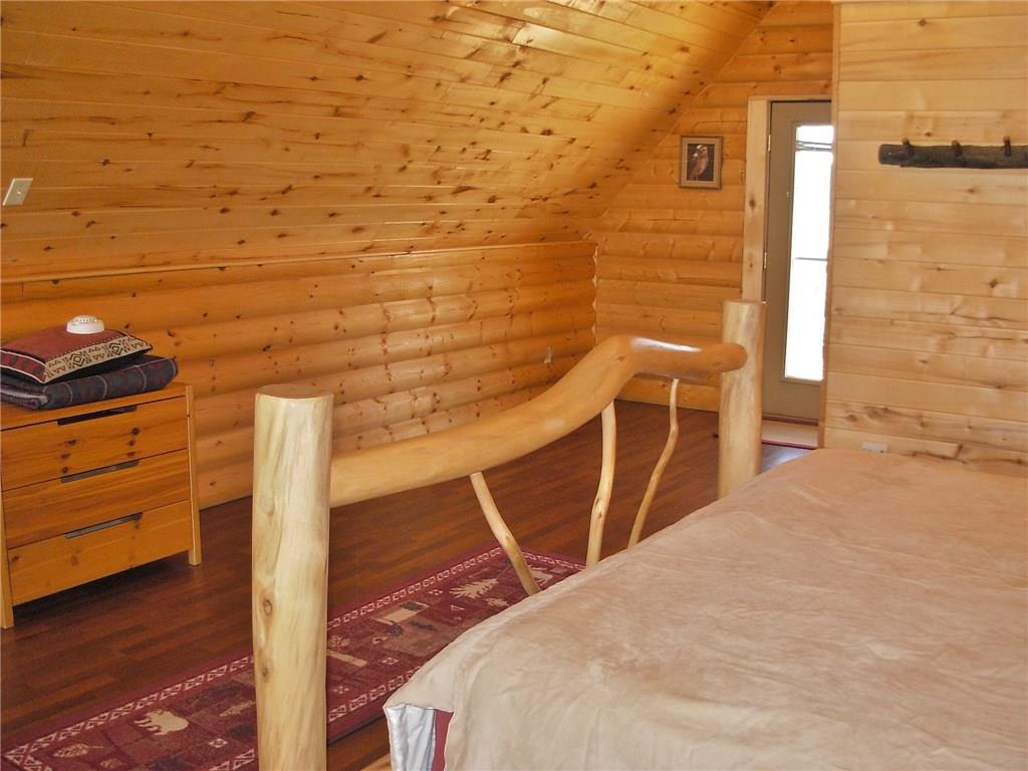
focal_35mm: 38
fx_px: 1128
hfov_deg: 49.0
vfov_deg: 37.7
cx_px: 514
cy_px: 386
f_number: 2.9
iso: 291
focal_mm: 6.3
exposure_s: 1/82.9
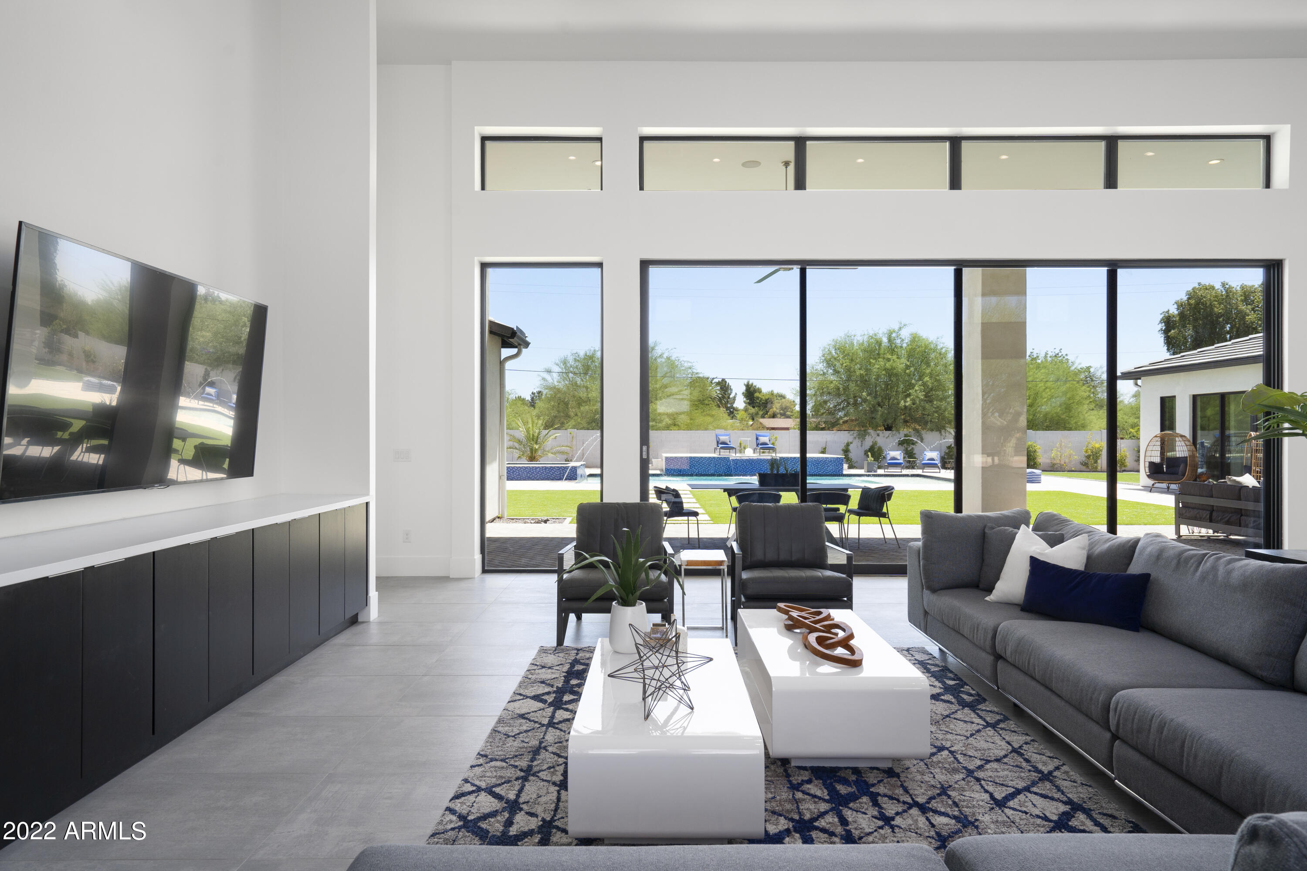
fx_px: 726
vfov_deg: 61.9
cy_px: 436
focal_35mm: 20
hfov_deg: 84.0
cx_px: 654
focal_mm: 20
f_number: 8
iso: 400
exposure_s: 1/30
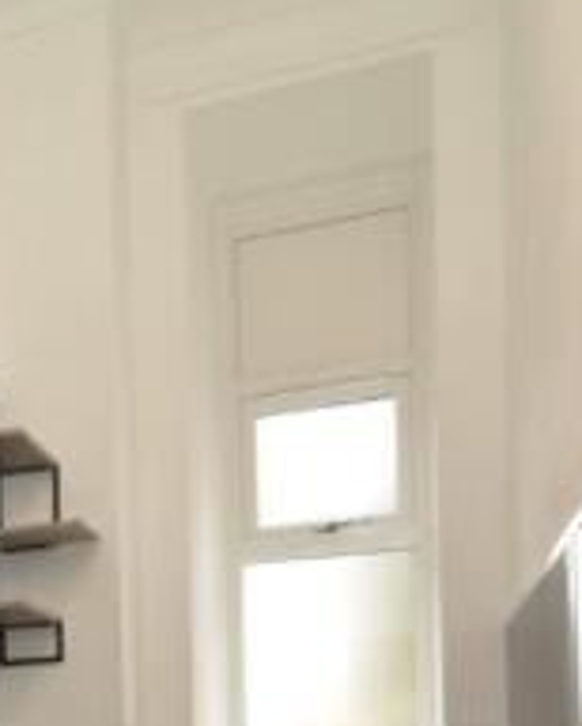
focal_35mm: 48
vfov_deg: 33.8
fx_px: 1032
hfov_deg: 29.2
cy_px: 792
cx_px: -19
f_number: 4.5
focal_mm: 10
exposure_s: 1/15
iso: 100
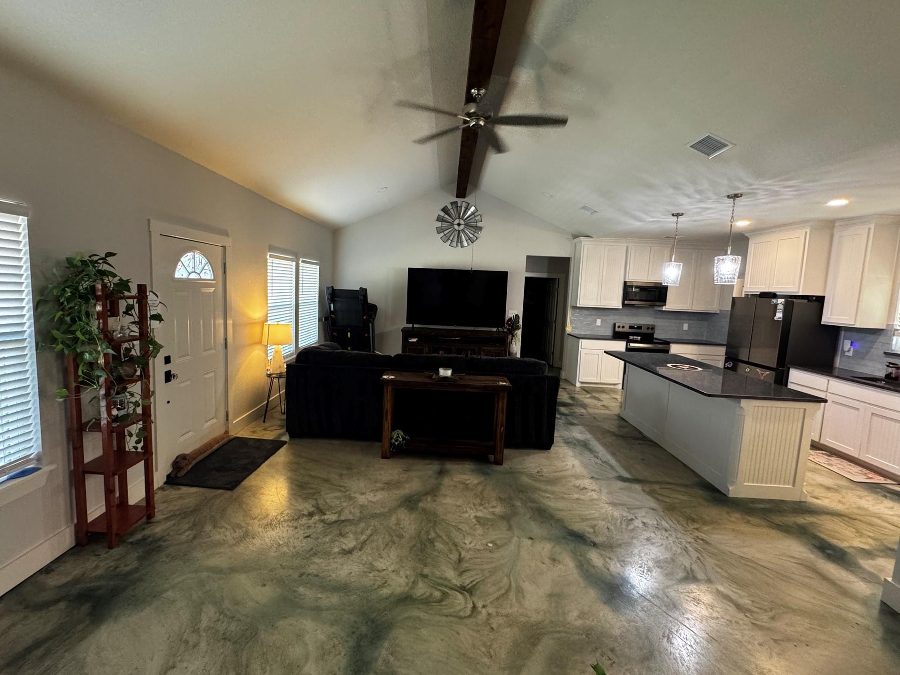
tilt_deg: -6.0
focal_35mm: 15
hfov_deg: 98.1
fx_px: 390
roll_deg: -2.9
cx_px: 432
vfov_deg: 81.7
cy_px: 321
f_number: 2.2
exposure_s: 1/60
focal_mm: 2.22
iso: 500
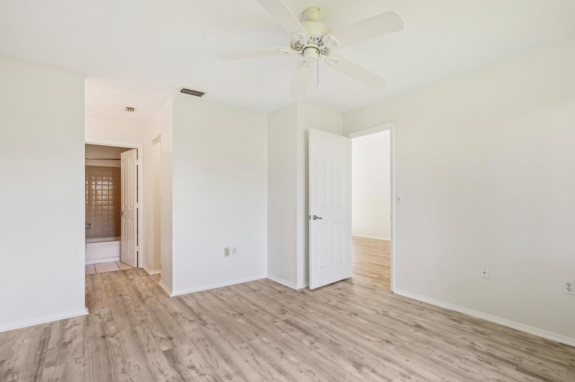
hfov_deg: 93.0
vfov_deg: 70.3
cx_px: 316
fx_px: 271
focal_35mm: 17
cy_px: 198
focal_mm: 14
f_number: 8
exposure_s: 1/40
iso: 400
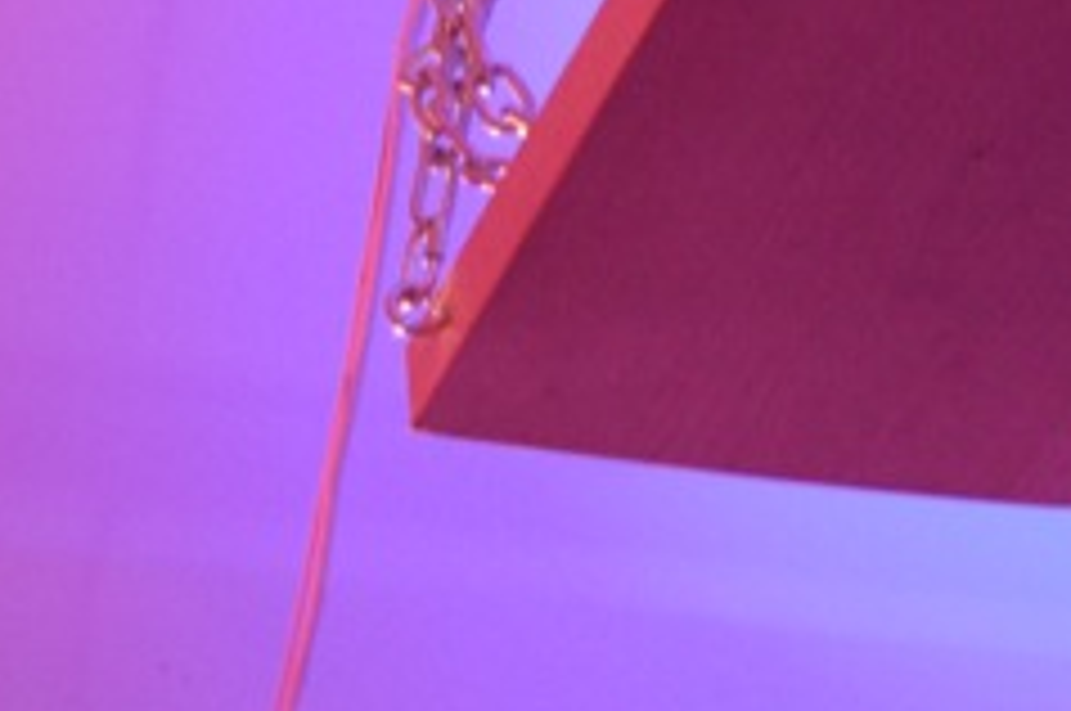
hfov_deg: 14.8
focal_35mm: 137
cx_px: 1040
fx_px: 4070
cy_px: -205
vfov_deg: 9.8
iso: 1600
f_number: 4.5
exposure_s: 1/10
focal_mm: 34
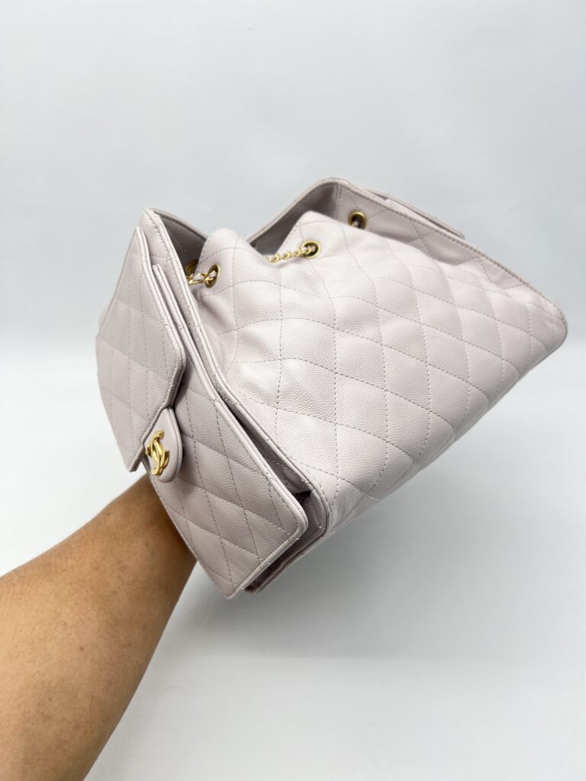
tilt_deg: -31.9
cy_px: 390
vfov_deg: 67.3
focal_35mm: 26
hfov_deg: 53.1
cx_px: 293
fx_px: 587
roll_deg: +1.0
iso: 32
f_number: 1.5
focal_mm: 5.7
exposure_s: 1/128
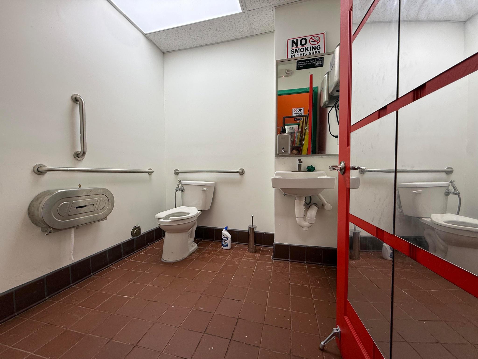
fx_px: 193
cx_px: 239
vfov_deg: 85.7
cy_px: 180
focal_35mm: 14
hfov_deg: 102.1
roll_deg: -0.3
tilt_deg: -1.9
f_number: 2.2
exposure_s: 1/120
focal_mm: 2.22
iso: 50
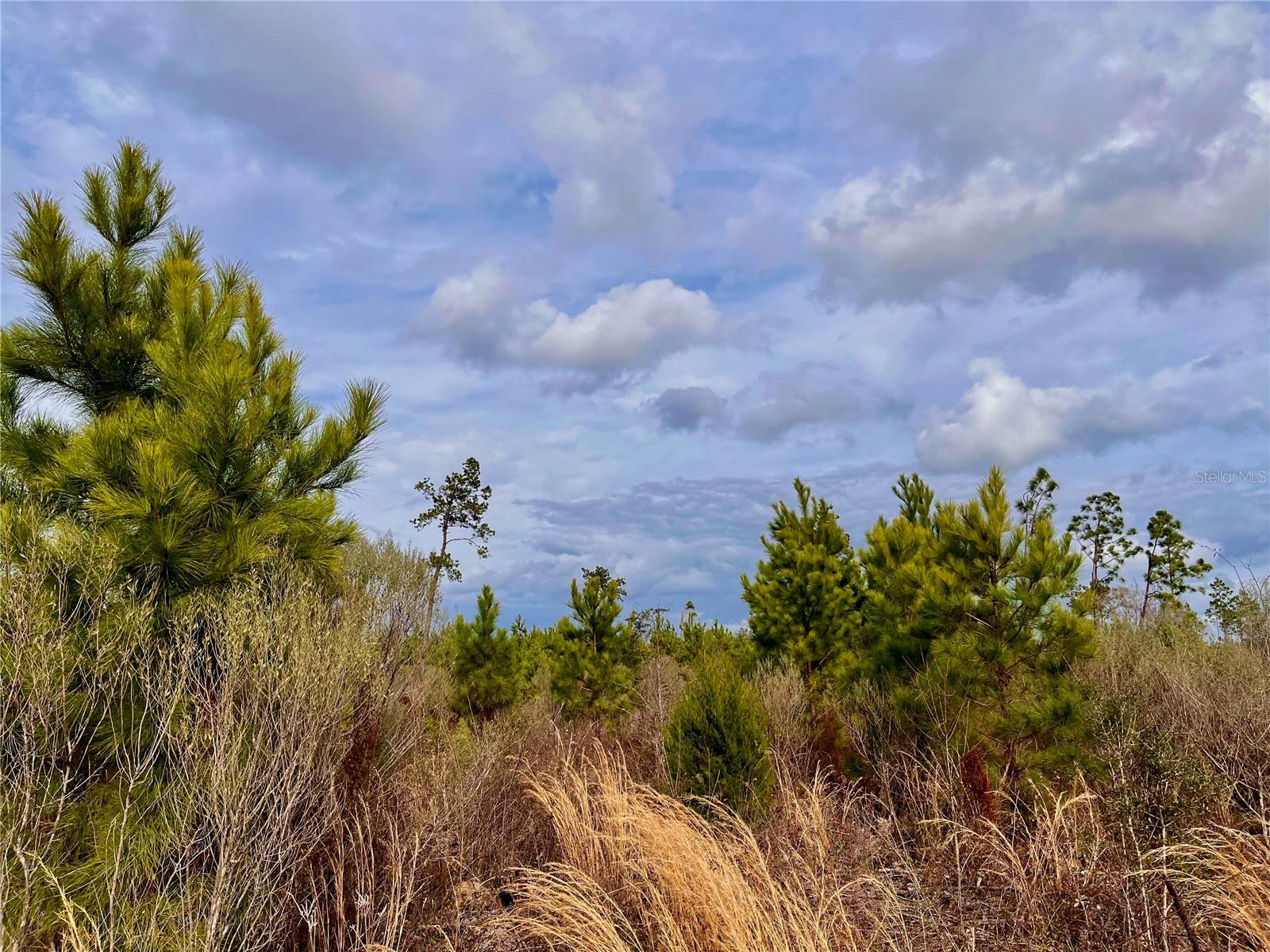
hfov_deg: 67.3
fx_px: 954
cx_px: 635
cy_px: 476
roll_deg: +1.8
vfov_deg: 53.1
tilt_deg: +11.2
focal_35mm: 26
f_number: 1.6
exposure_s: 1/6173
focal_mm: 5.1
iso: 50
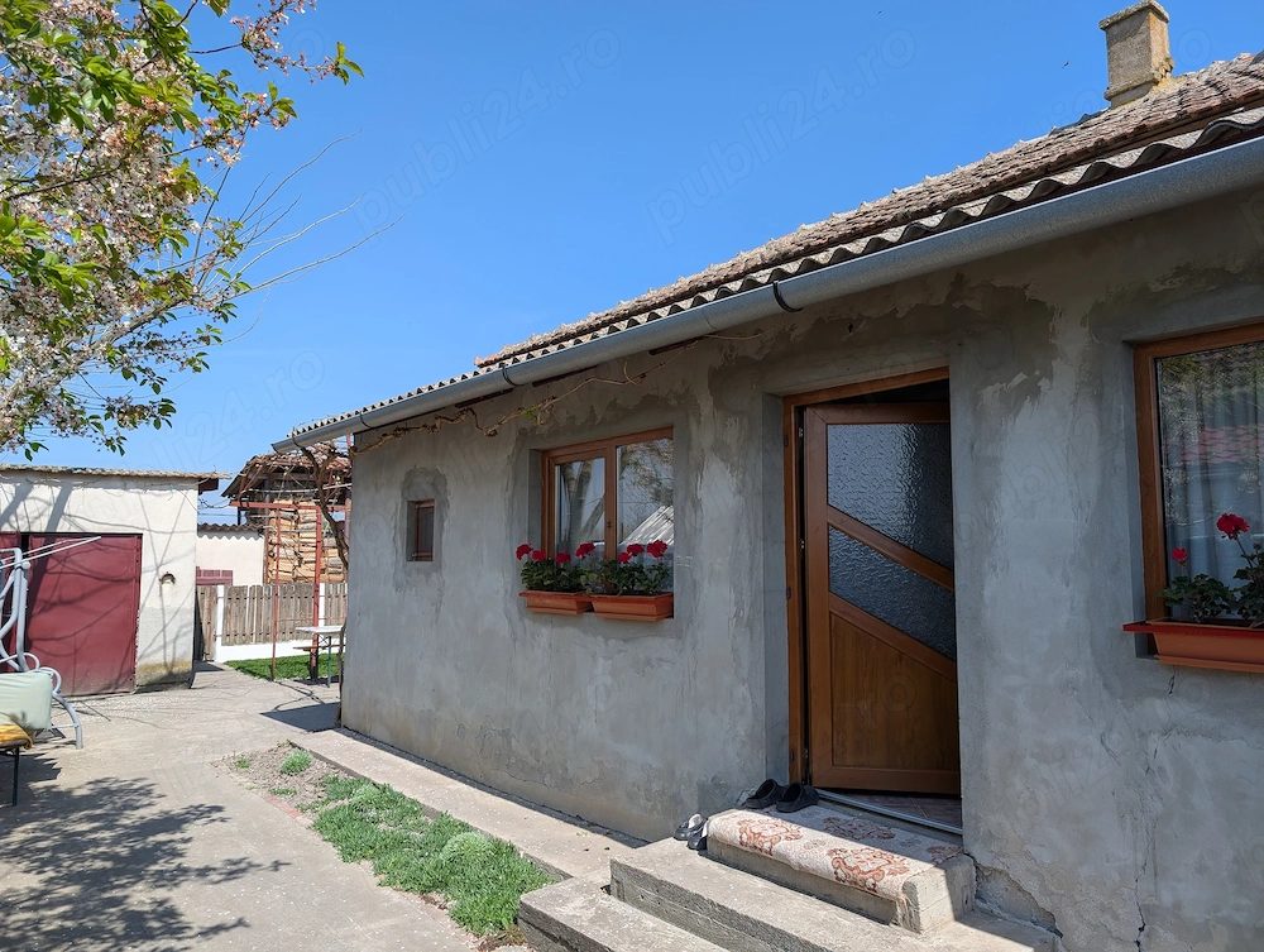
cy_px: 476
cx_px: 632
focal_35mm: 24
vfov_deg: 56.9
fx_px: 878
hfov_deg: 71.5
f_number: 1.68
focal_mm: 6.9
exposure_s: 1/887
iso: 20
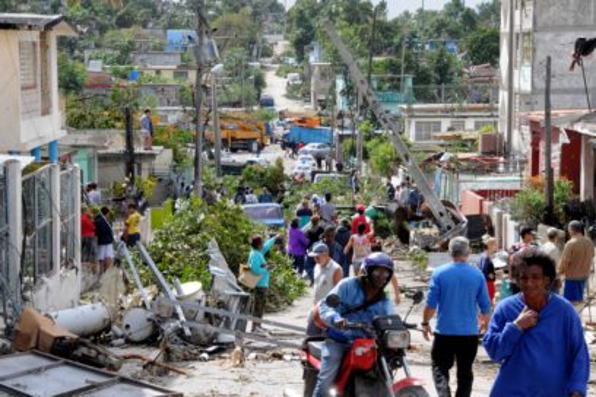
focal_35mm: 112
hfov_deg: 18.2
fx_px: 1862
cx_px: 298
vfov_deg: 12.2
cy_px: 198
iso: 800
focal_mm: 75
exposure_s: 1/160
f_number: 18
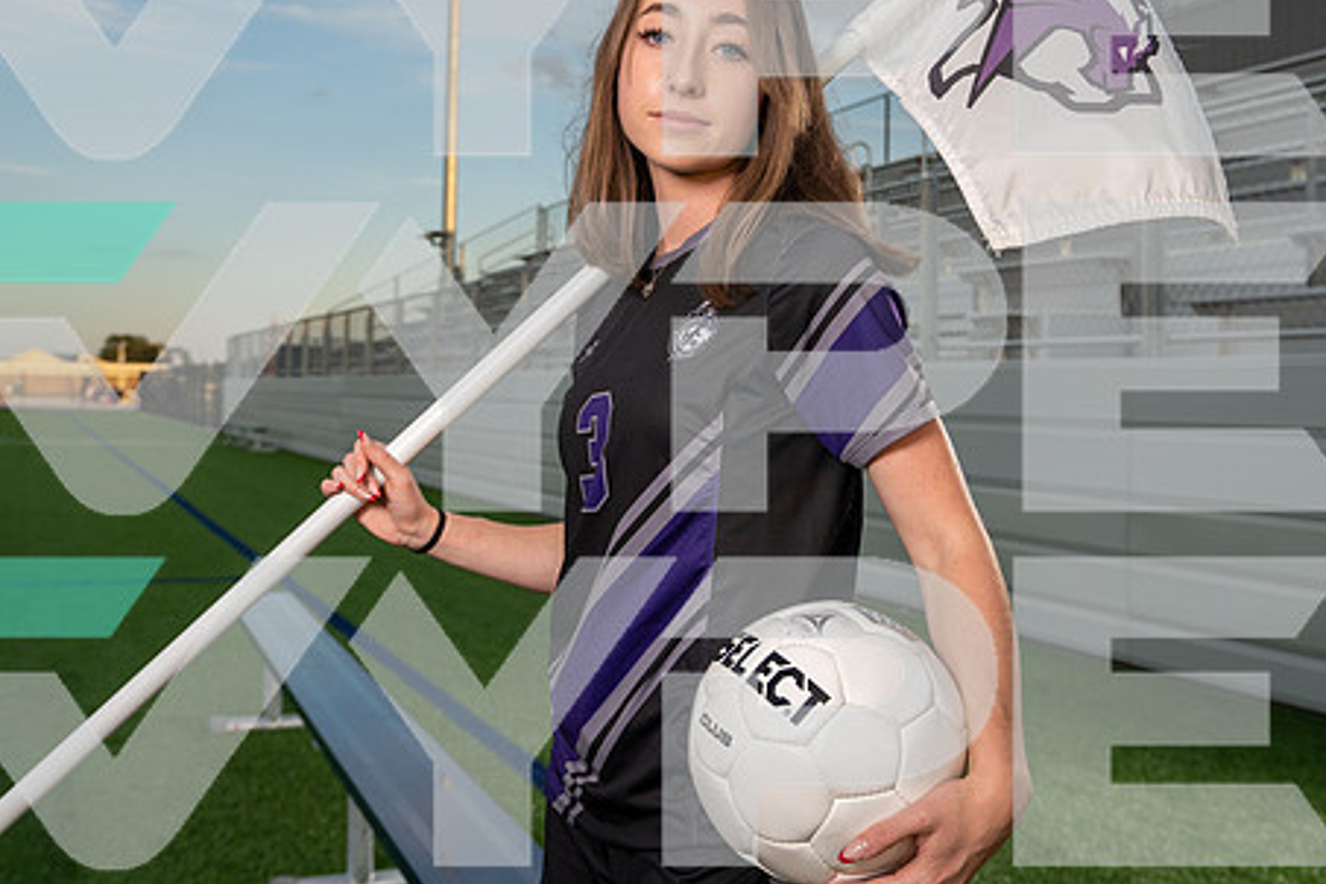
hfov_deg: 47.4
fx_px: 1510
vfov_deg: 32.5
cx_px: 615
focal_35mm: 41
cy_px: 359
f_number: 5
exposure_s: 1/400
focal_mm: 32
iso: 320
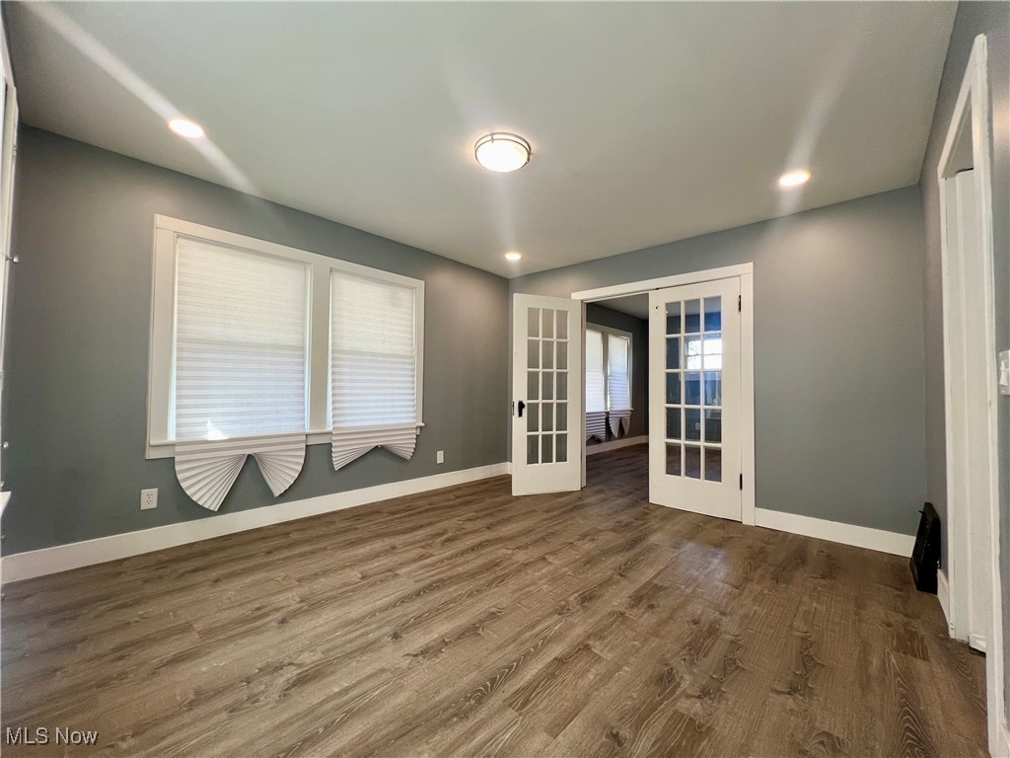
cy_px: 379
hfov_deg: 106.2
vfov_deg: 89.9
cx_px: 505
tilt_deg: +1.4
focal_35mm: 13
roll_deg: -0.4
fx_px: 379
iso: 160
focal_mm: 1.57
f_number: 1.8
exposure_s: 1/120
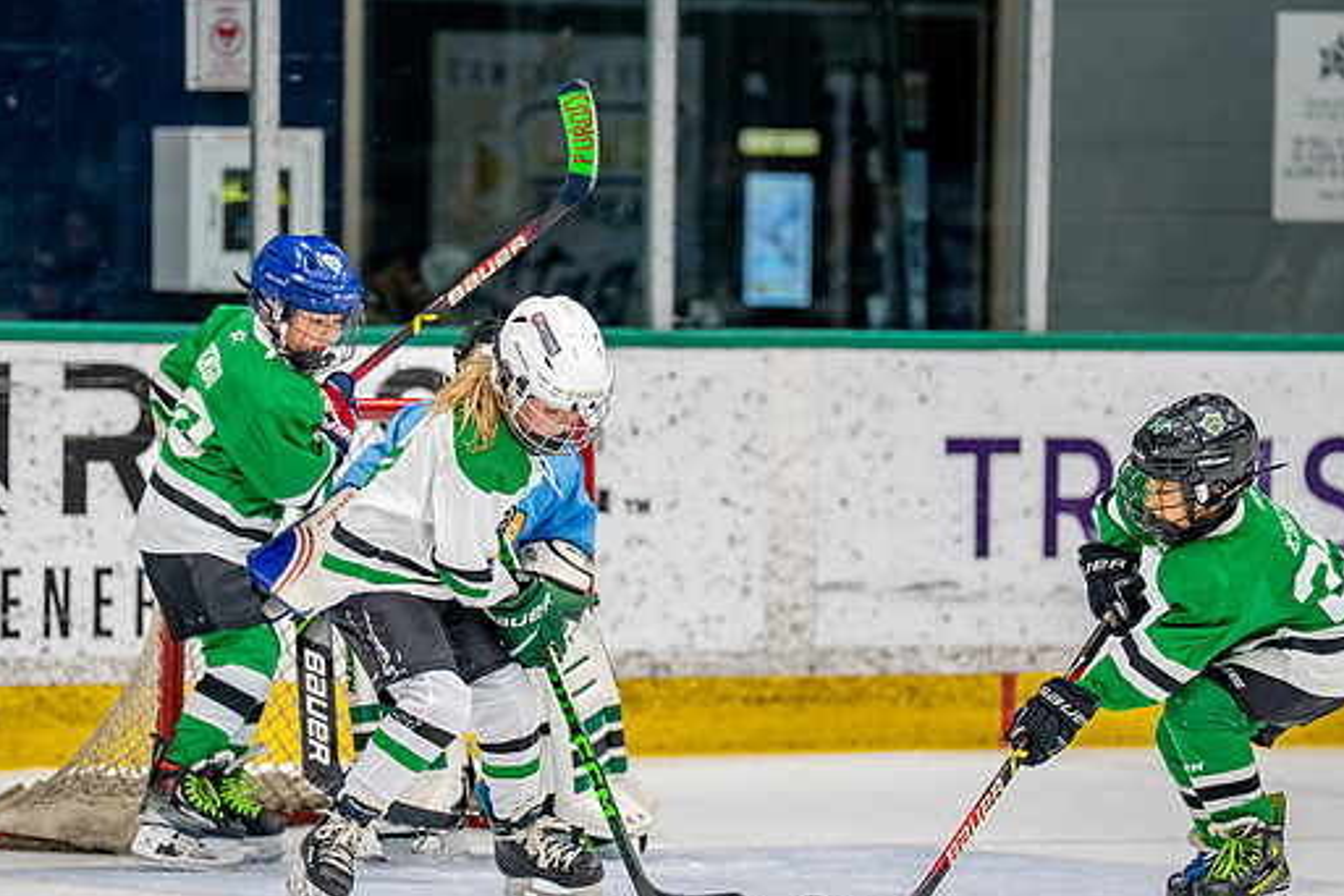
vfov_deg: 4.6
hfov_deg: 6.9
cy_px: 490
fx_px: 11162
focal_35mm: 299
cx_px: 534
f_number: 2.8
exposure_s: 1/1250
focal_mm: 197
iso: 800
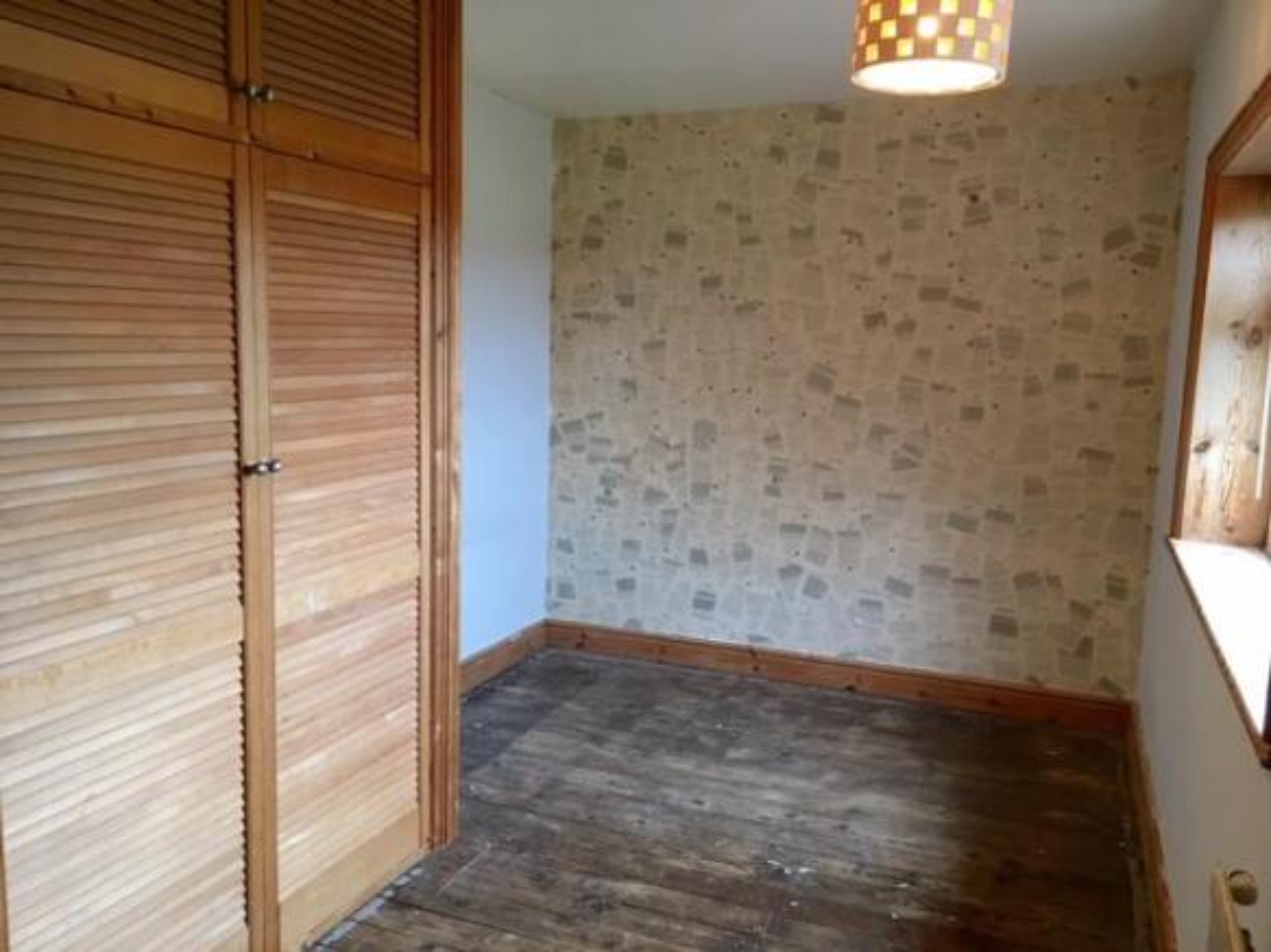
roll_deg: -1.8
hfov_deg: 61.7
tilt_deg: -9.2
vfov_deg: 48.2
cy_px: 476
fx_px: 1065
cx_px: 636
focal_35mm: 29
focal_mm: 4.15
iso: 100
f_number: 2.2
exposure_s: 1/33
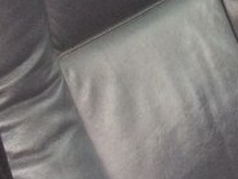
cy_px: -39
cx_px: 314
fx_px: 723
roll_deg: +1.3
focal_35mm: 105
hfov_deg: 17.5
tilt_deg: -21.8
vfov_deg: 13.7
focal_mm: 4.15
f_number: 2.2
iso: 200
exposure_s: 1/33
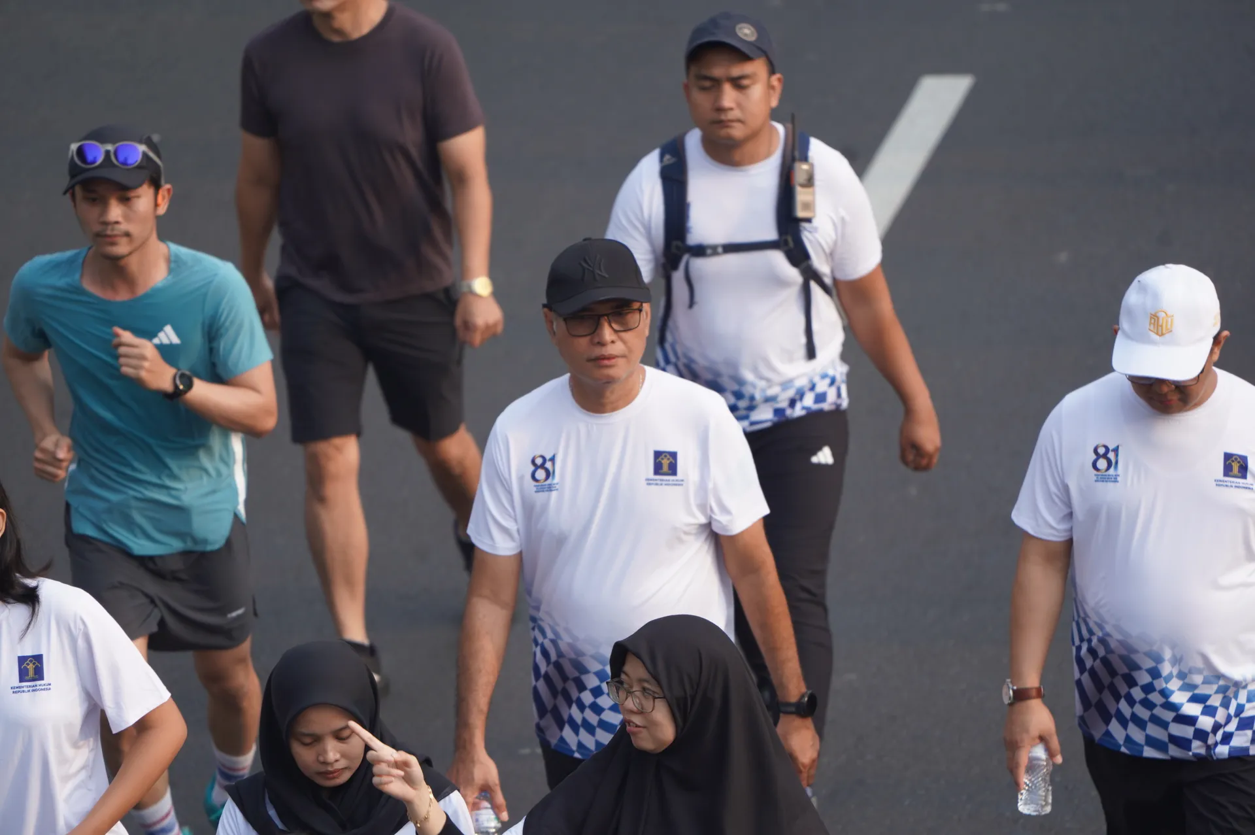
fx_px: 13933
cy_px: 418
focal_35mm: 400
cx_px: 628
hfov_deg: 5.2
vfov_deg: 3.4
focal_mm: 400
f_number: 5.6
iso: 250
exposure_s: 1/200
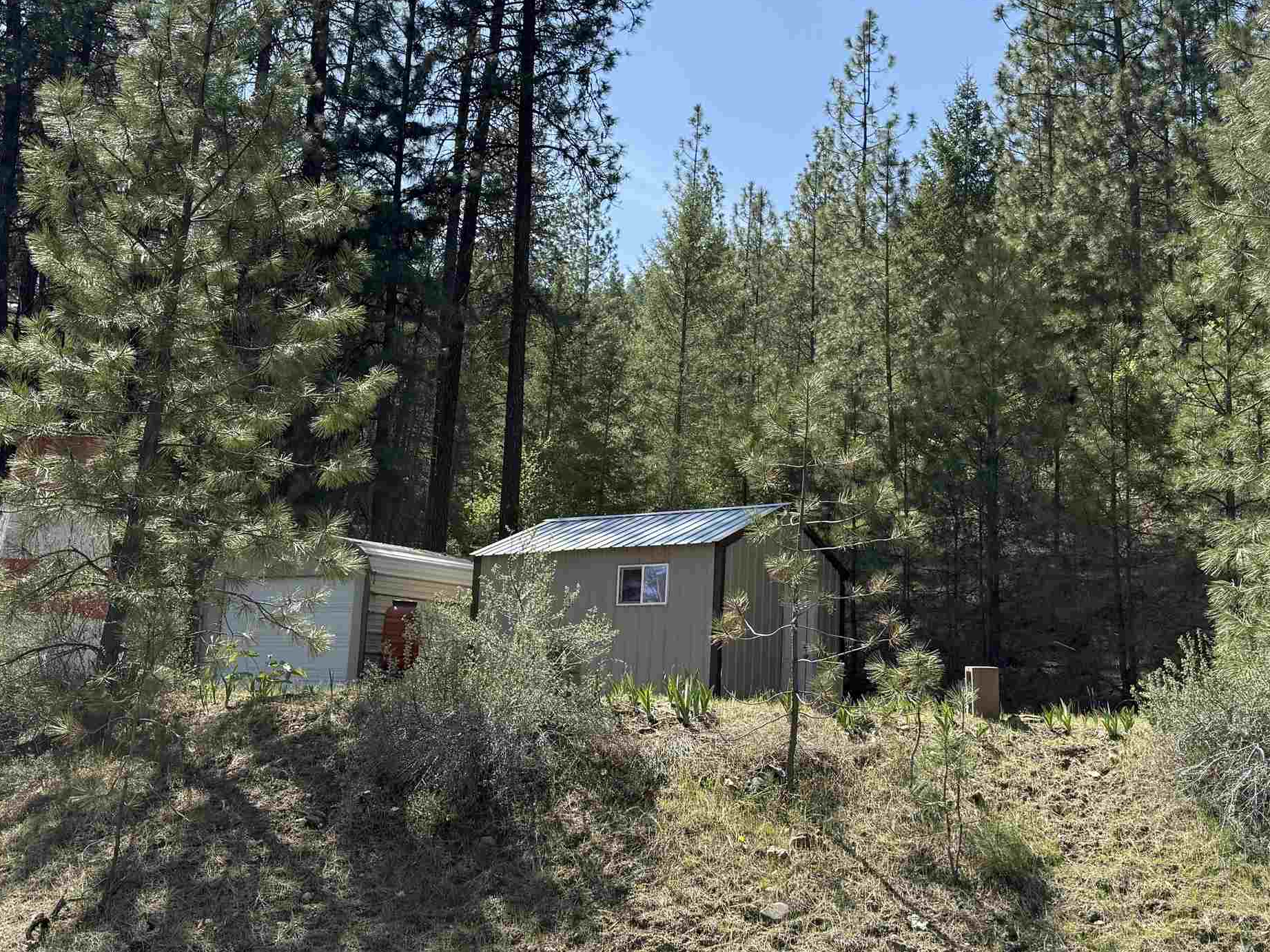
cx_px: 657
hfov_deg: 46.8
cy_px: 426
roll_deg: -4.2
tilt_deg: +13.9
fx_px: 1467
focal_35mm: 40
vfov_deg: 35.9
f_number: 1.78
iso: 100
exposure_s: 1/2907
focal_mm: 6.76
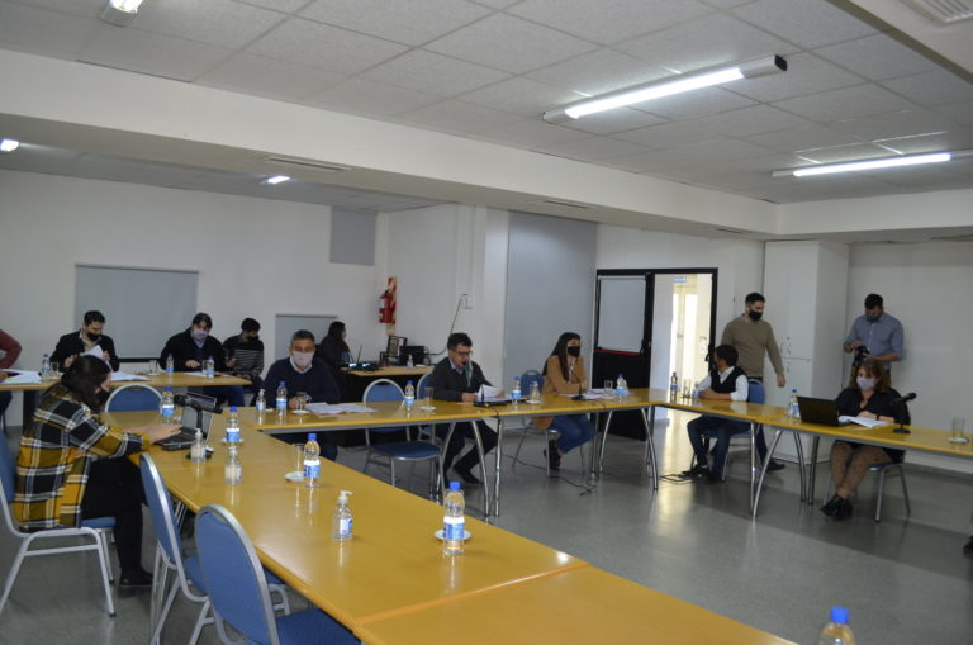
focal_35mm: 27
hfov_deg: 67.5
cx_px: 486
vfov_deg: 47.8
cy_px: 322
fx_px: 728
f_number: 3.5
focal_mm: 18
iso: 500
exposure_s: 1/60
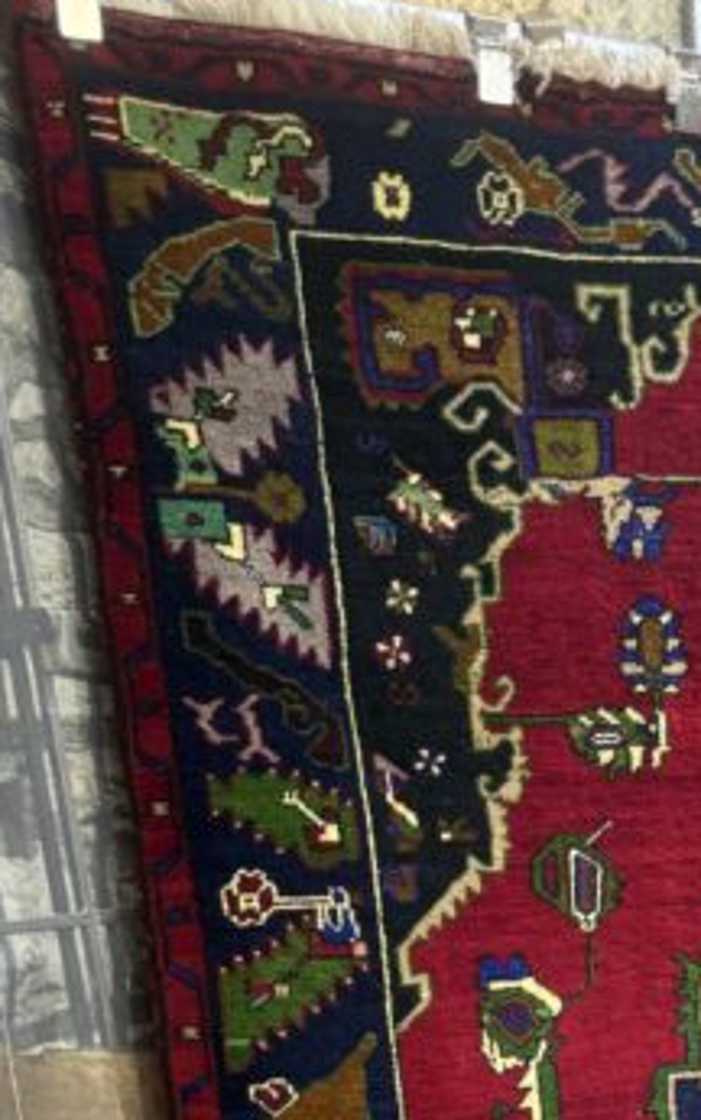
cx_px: 831
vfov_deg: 30.6
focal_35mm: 59
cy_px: 1250
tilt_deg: -14.8
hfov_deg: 20.6
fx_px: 1801
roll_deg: +2.2
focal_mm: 6.76
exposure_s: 1/100
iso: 200
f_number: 1.78
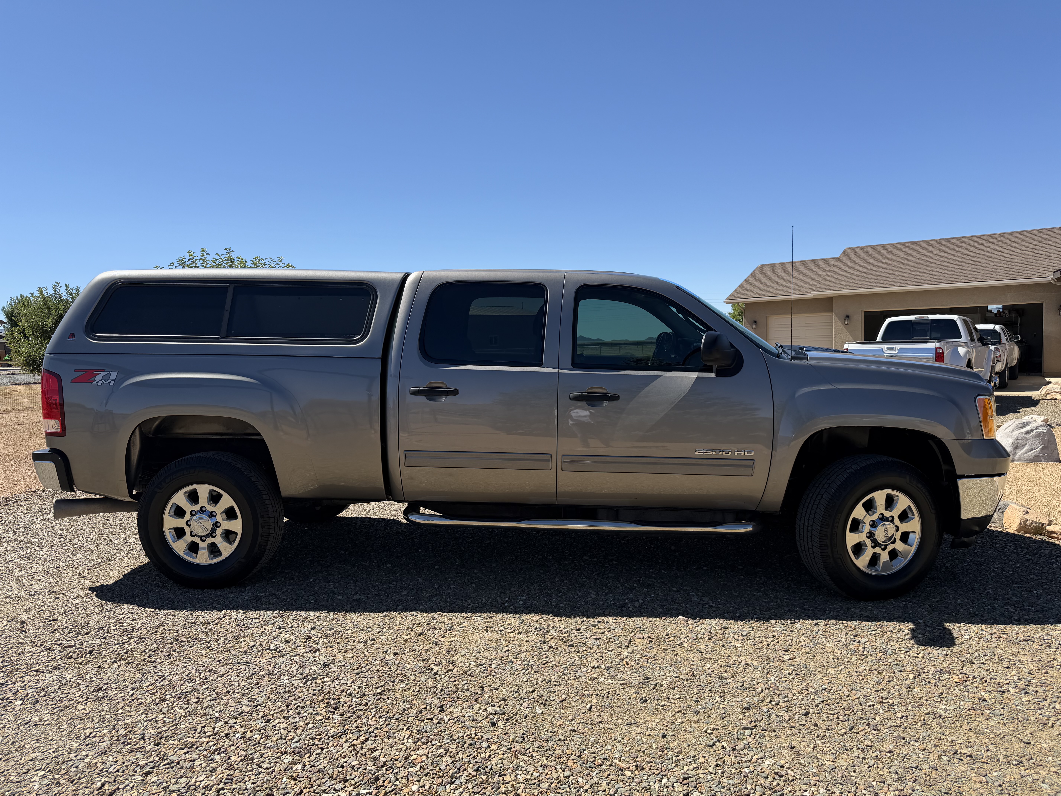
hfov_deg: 71.6
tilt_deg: -4.2
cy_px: 398
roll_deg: +2.3
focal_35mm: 24
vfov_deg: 56.8
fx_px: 736
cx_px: 530
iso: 80
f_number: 1.78
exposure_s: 1/3584
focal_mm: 6.76
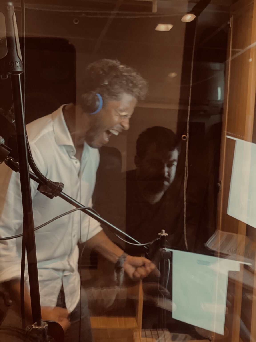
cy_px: 171
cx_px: 128
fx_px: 513
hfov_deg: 28.0
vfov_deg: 36.8
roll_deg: -2.0
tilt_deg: -6.4
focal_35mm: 52
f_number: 2
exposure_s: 1/15
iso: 800
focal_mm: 6
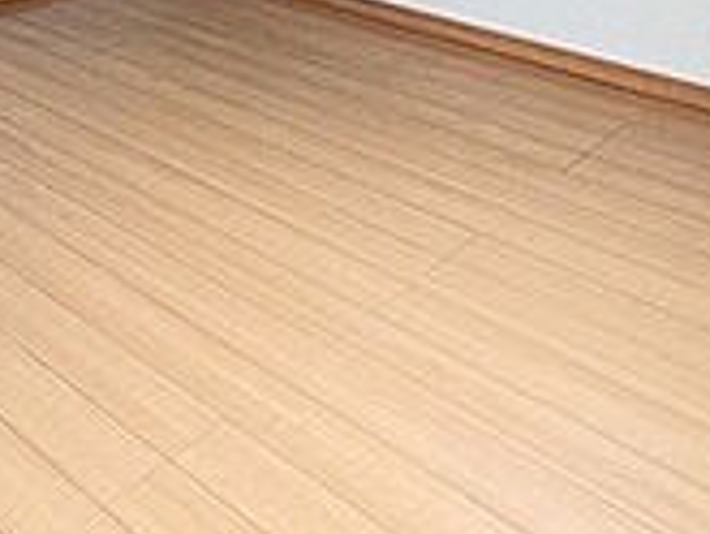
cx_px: 0
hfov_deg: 34.1
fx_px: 1047
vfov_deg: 22.2
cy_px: -319
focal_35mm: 51
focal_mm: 1.83
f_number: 2.2
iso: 225
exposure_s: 1/50
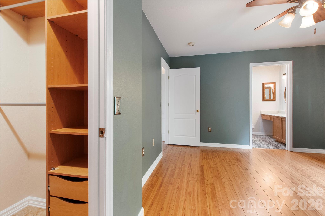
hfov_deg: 100.4
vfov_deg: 77.3
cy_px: 108
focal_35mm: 15
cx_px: 162
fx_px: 135
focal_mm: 10
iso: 1000
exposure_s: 1
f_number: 8
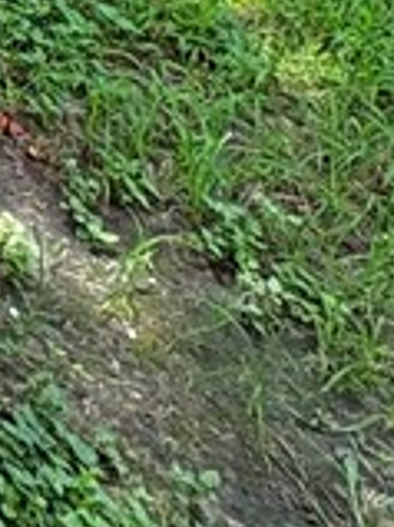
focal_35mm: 90
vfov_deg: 14.8
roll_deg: -0.3
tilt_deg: -7.5
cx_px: -636
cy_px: -703
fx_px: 1368
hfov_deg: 12.0
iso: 40
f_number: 2.2
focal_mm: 2.22
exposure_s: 1/362
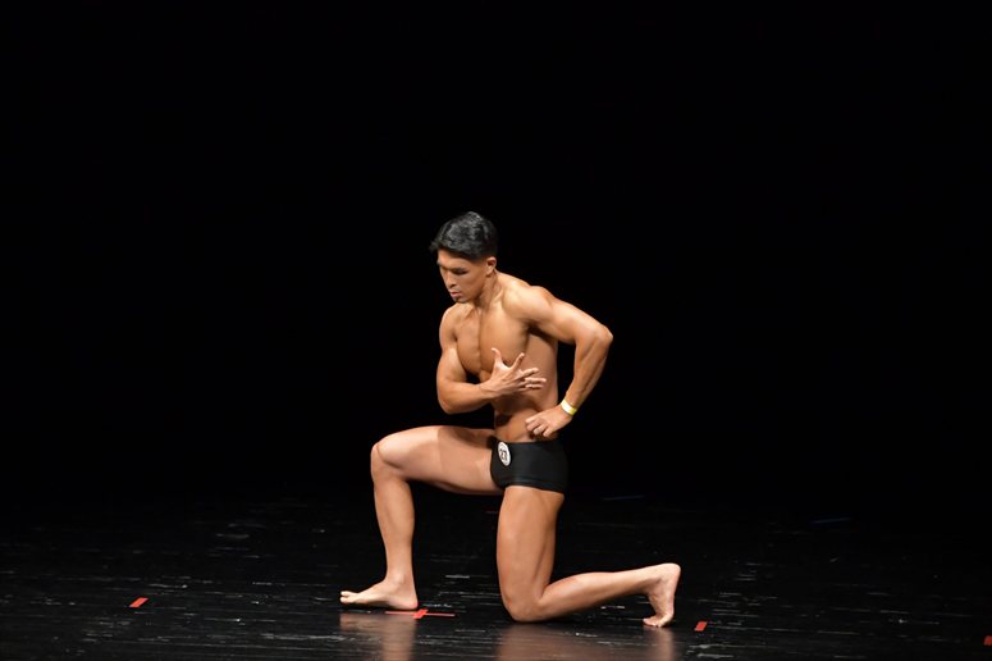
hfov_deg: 7.6
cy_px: 330
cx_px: 496
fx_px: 7436
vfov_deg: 5.1
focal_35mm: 270
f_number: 5.6
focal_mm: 180
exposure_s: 1/400
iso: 4000
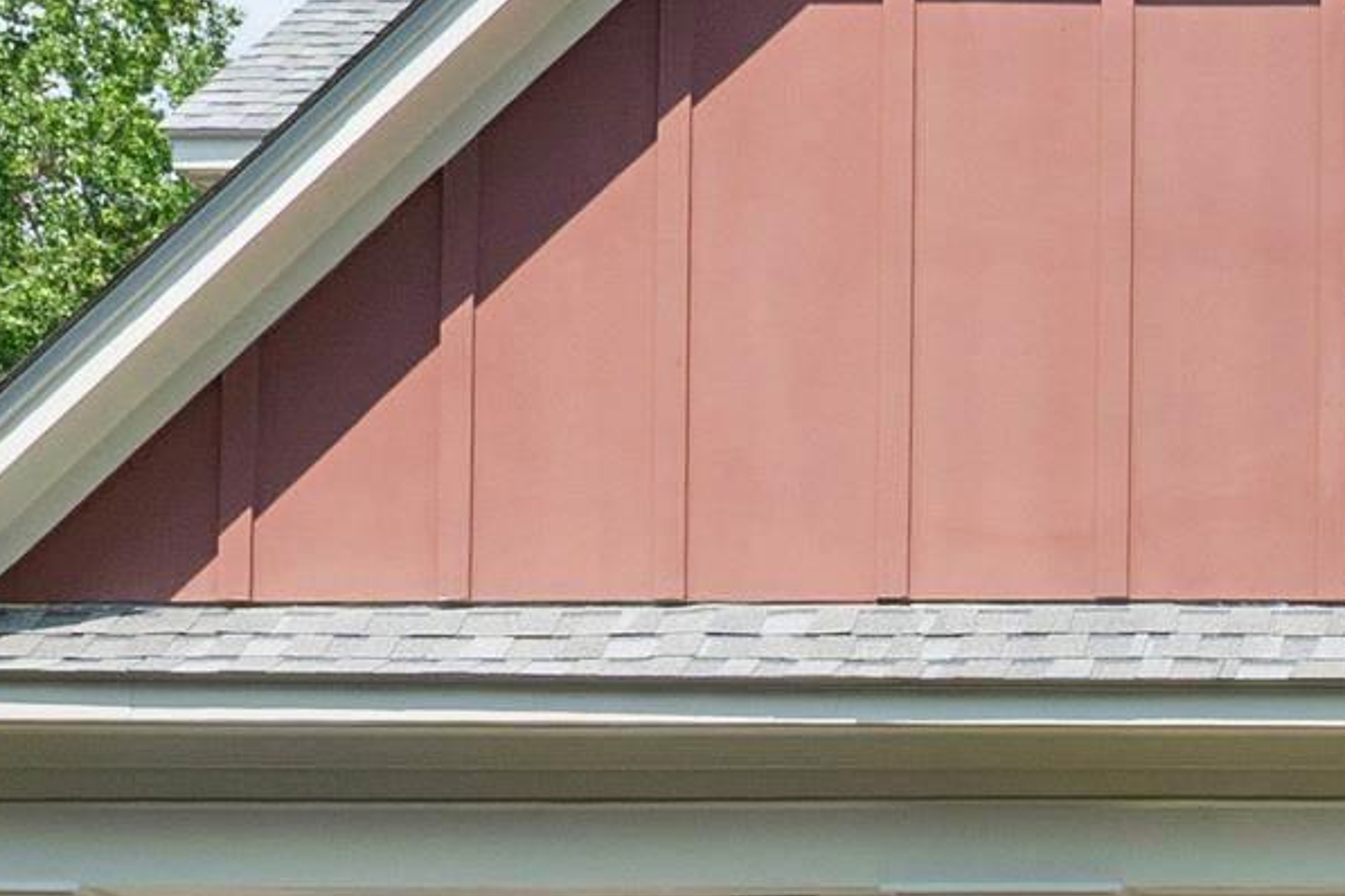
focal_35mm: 69
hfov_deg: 26.6
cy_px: 611
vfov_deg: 19.6
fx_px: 2581
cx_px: 1527
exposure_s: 1/250
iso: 250
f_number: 9
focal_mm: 11
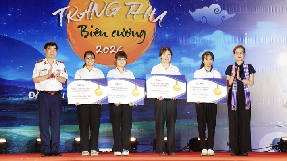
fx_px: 845
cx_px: 144
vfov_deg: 10.9
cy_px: 85
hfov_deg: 19.3
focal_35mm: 111
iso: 1000
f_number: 2.8
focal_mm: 70
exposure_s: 1/160
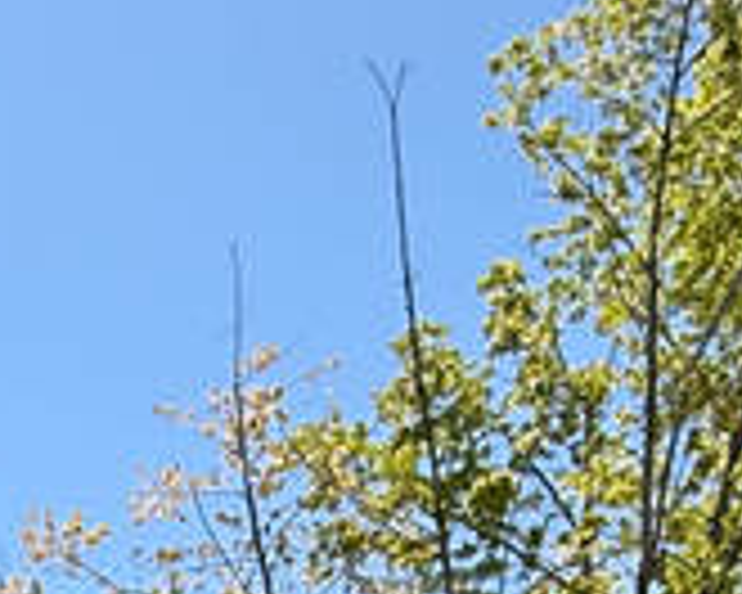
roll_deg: +2.3
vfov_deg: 14.5
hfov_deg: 20.8
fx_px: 1867
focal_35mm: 85
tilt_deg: +0.2
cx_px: -171
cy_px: 1242
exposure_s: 1/1698
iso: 50
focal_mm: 2.22
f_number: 2.2
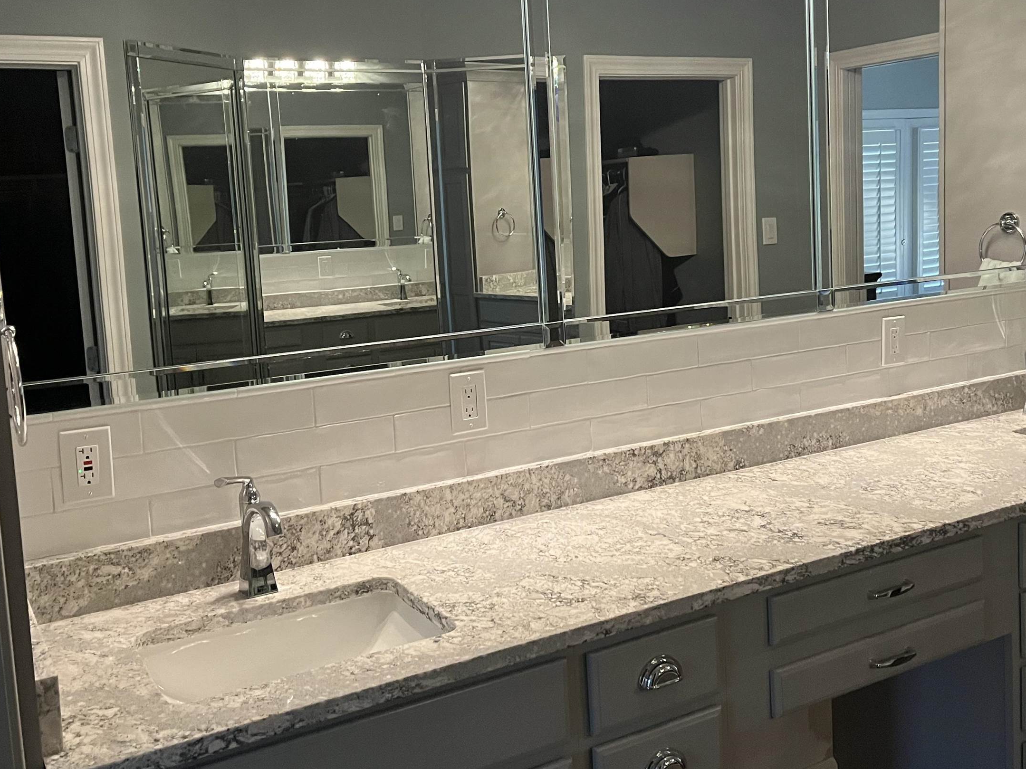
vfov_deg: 38.5
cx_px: 556
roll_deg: +2.3
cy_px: 307
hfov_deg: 50.1
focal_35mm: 37
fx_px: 1097
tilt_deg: -6.3
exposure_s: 1/60
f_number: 1.6
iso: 500
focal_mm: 5.1
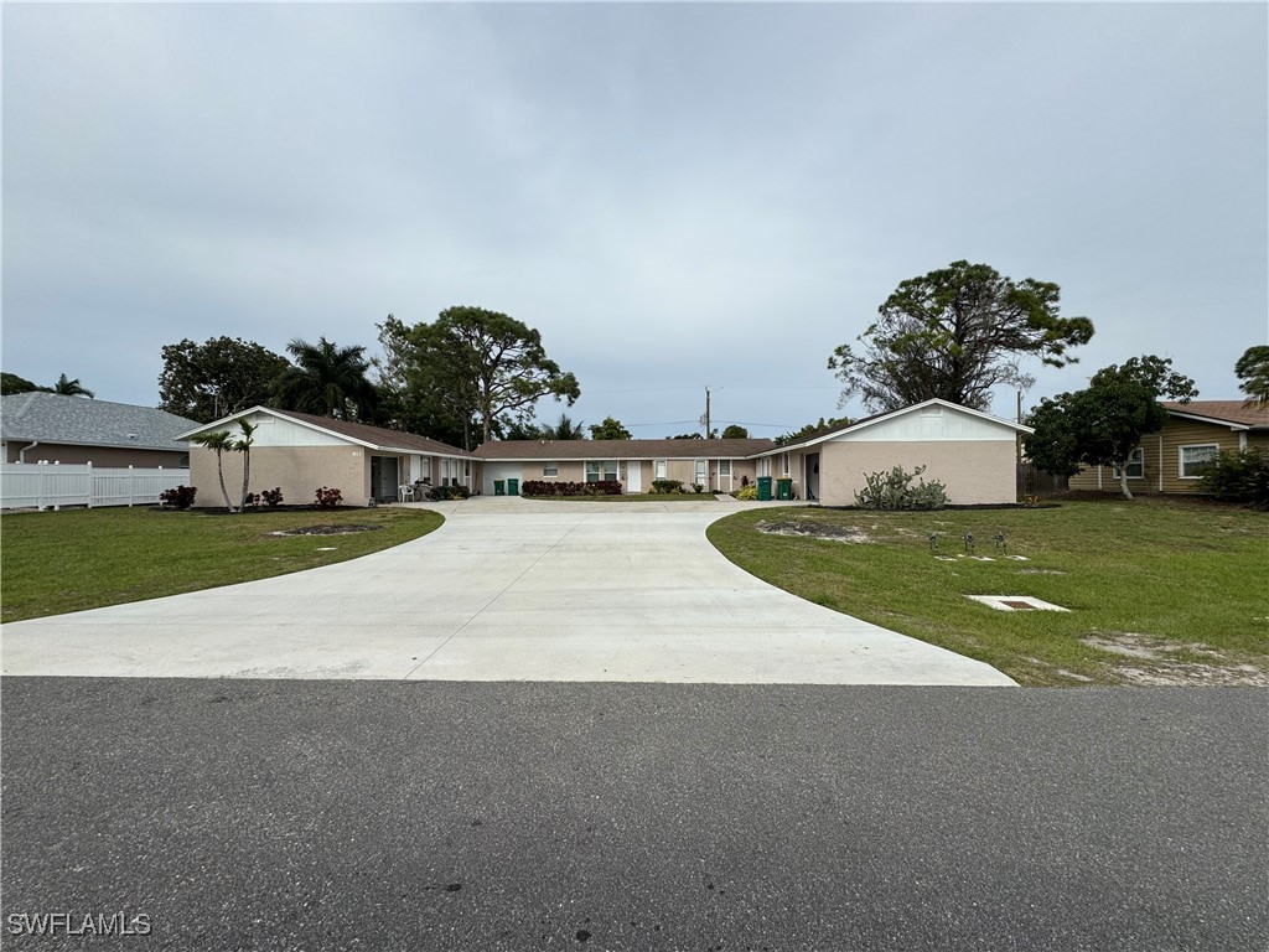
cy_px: 476
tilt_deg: +0.7
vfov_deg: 85.7
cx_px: 634
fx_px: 513
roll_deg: +1.0
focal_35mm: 14
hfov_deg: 102.1
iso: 40
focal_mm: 2.22
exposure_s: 1/2770
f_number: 2.2
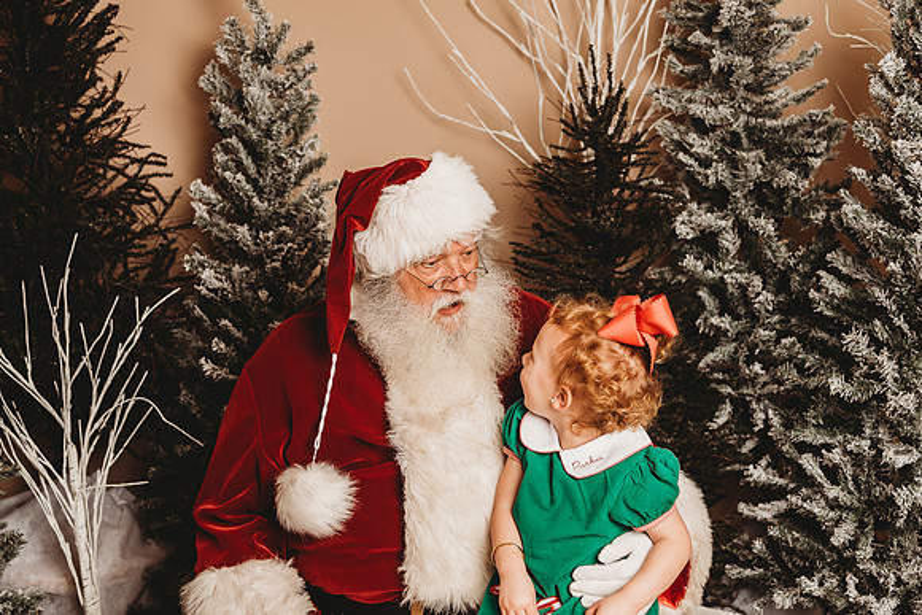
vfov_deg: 26.9
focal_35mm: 50
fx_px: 1286
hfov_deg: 39.4
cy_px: 308
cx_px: 449
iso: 100
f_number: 4
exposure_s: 1/160
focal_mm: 48
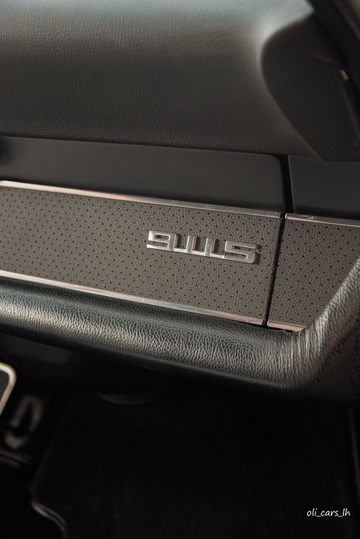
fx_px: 1079
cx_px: 180
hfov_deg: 18.9
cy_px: 270
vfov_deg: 28.1
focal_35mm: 72
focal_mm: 48
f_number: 4.8
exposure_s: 1/60
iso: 2000
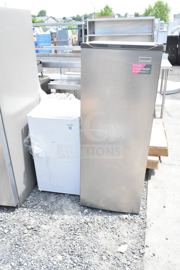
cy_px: 135
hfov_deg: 43.6
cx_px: 90
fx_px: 225
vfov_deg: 61.9
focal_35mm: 30
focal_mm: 20
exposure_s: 1/500
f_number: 11
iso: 1600
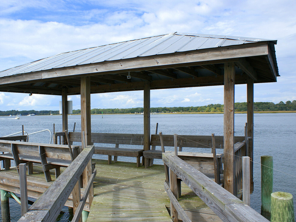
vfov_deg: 46.8
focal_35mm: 30
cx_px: 128
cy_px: 113
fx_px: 256
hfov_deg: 59.7
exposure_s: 1/160
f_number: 10
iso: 100
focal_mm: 18
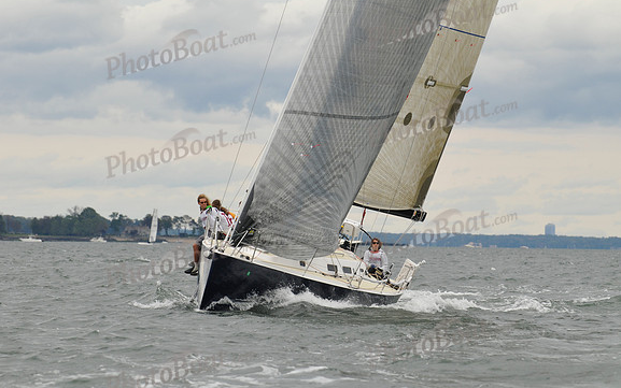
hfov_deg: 6.8
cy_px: 191
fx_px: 5197
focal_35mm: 307
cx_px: 311
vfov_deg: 4.3
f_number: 6.3
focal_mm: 200
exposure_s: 1/500
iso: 250
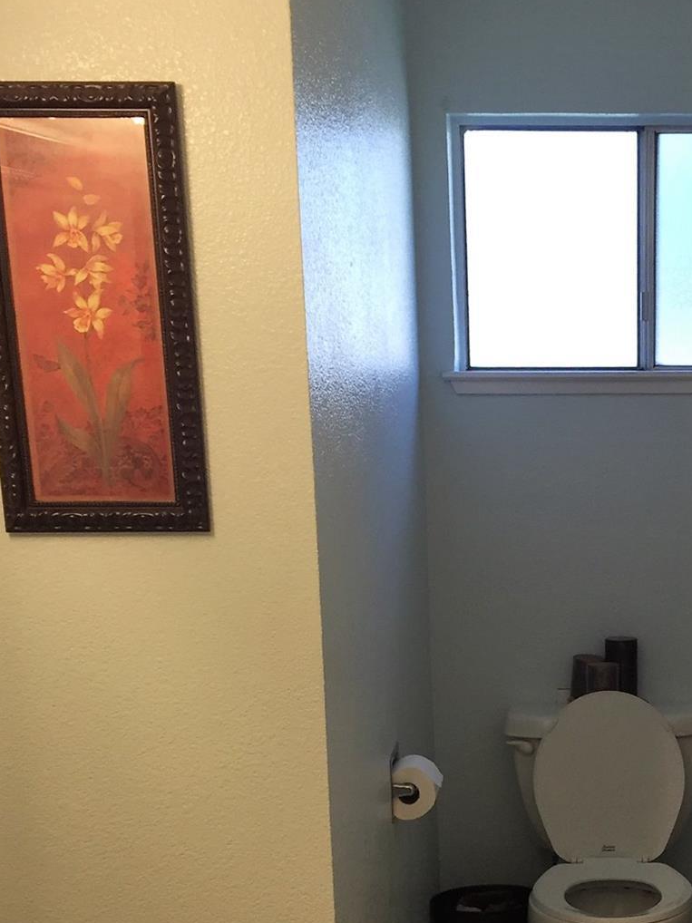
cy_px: 782
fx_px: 1520
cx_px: 622
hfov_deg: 24.9
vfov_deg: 32.5
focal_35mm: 57
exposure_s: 1/120
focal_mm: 4.15
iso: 50
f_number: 2.2
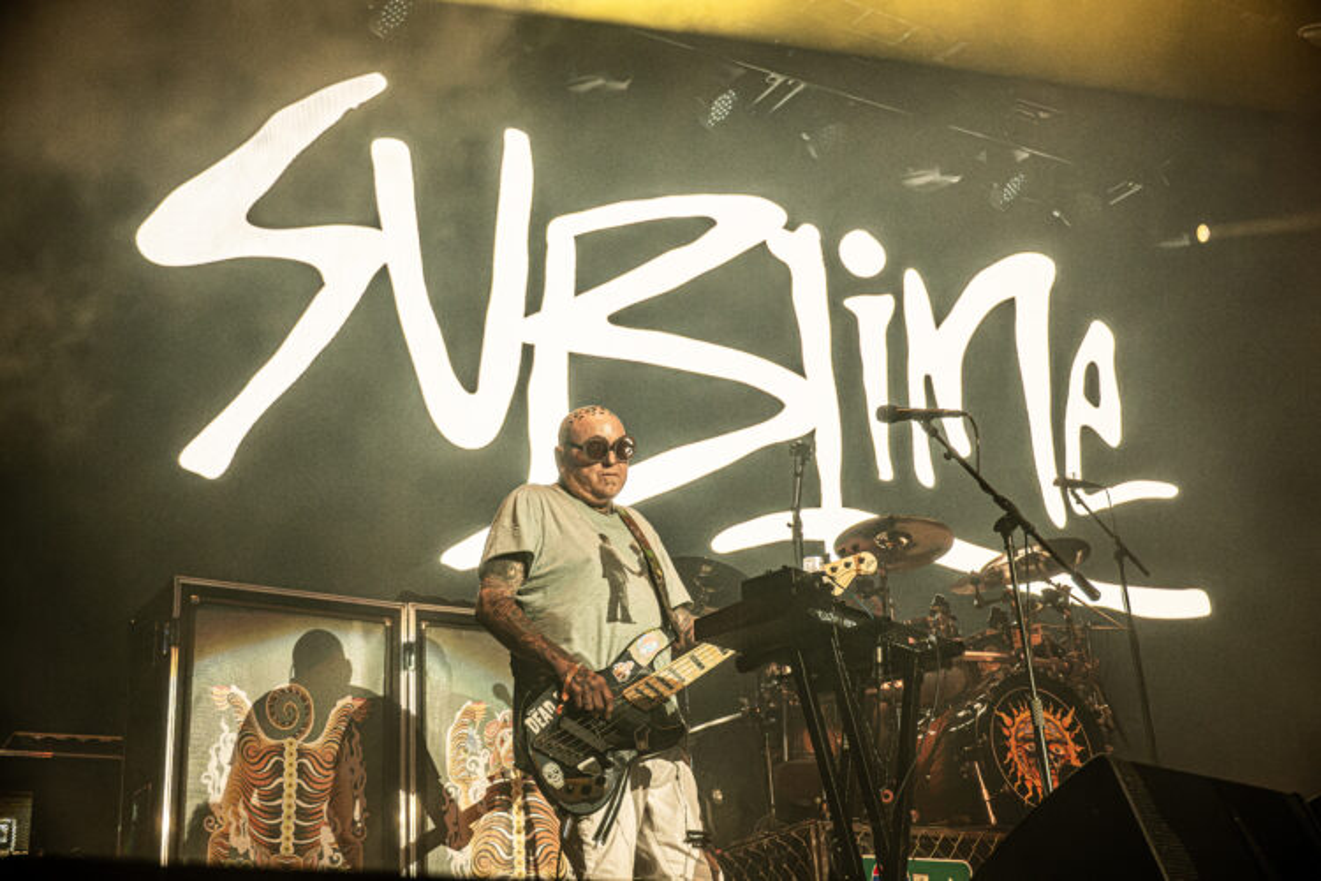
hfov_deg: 41.9
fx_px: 1725
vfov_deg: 28.6
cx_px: 660
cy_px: 440
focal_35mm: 47
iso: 3200
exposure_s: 1/1000
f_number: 5.3
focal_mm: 47
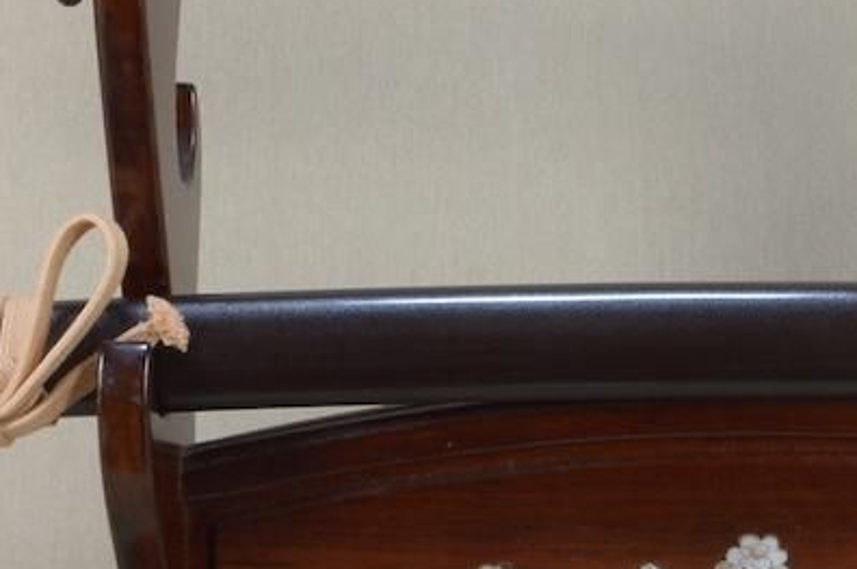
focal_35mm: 106
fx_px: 2520
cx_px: 734
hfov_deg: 19.0
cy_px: -42
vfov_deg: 12.7
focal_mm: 20
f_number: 11
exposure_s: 1/1.6
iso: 400
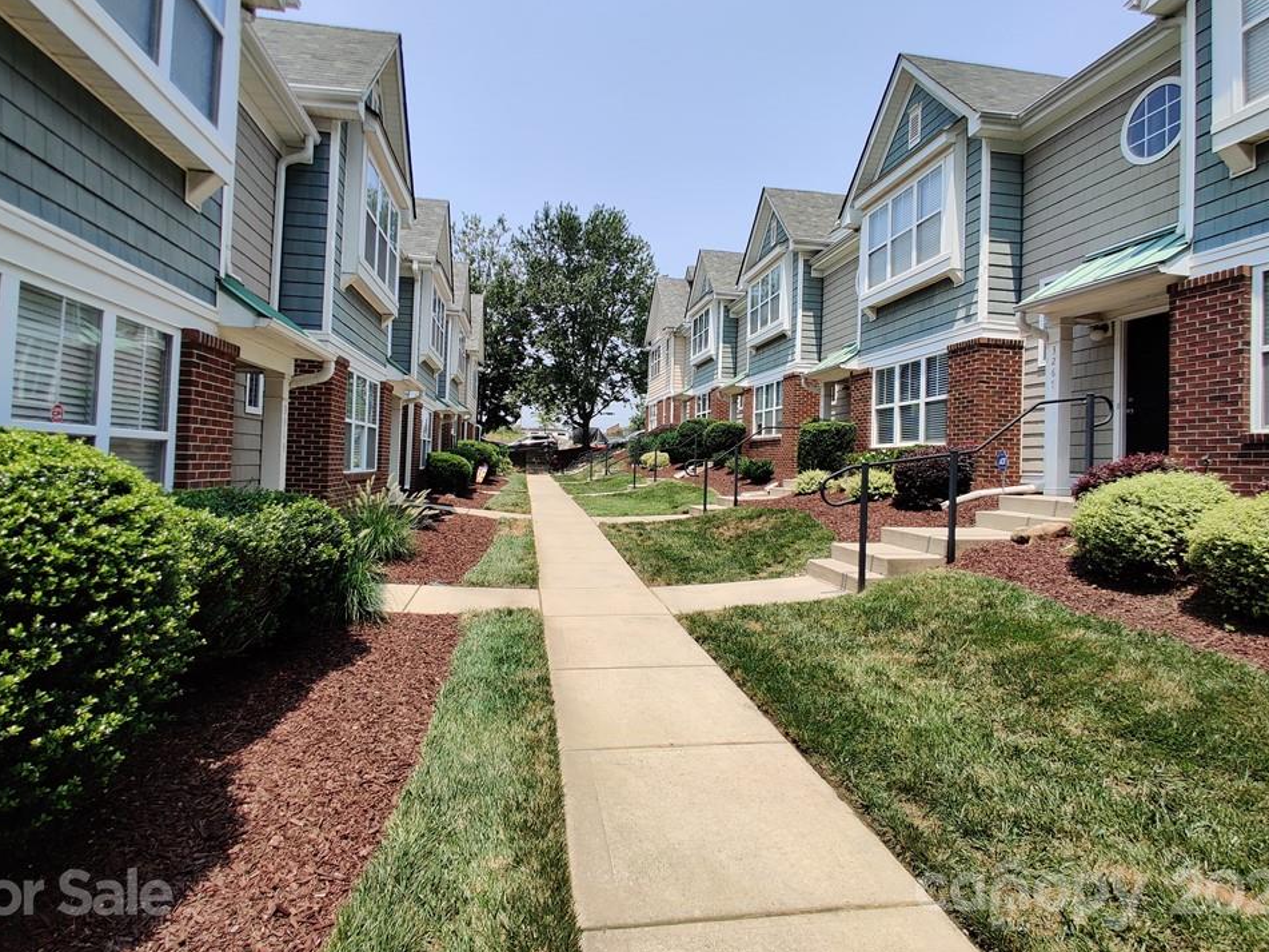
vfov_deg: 85.5
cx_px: 628
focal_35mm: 14
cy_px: 445
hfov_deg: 102.1
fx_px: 513
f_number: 2.2
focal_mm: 2.25
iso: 100
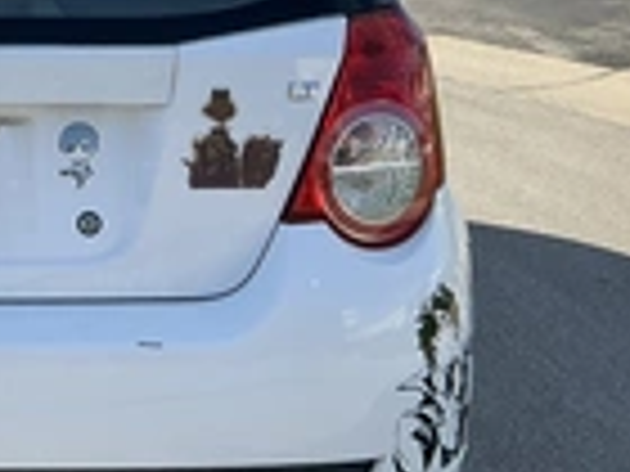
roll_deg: +0.1
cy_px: 81
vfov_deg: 18.2
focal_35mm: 80
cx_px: -90
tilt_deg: -7.0
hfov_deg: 22.8
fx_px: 1456
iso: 25
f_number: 1.8
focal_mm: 3
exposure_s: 1/1195
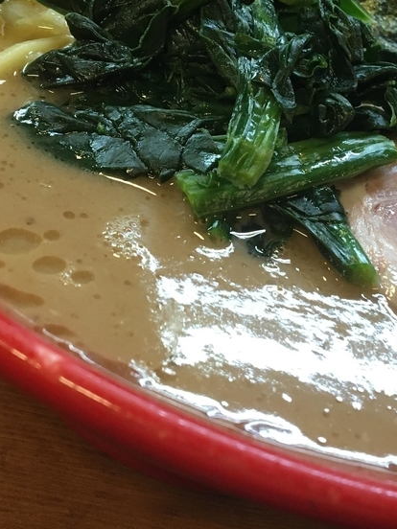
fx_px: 963
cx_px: 267
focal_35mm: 63
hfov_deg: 23.2
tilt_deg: -28.2
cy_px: 155
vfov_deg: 30.4
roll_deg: -22.9
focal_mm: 4.15
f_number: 2.2
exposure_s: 1/33
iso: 160
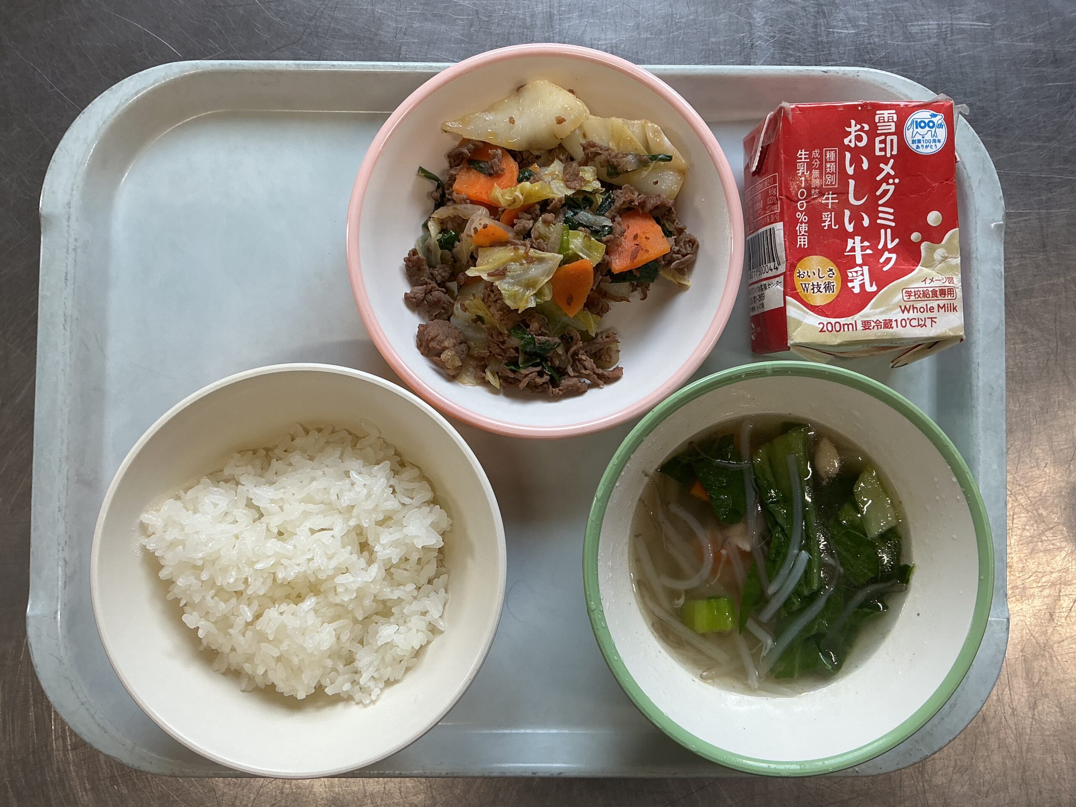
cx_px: 538
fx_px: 901
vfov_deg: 48.2
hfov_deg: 61.7
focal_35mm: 29
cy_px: 404
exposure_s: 1/120
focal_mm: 3
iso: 50
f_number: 1.8
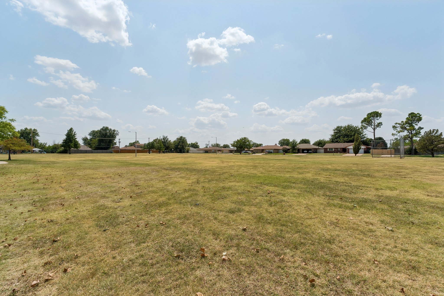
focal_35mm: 15
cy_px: 148
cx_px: 222
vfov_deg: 77.3
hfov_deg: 100.4
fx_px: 185
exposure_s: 1/500
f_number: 10
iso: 200
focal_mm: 10
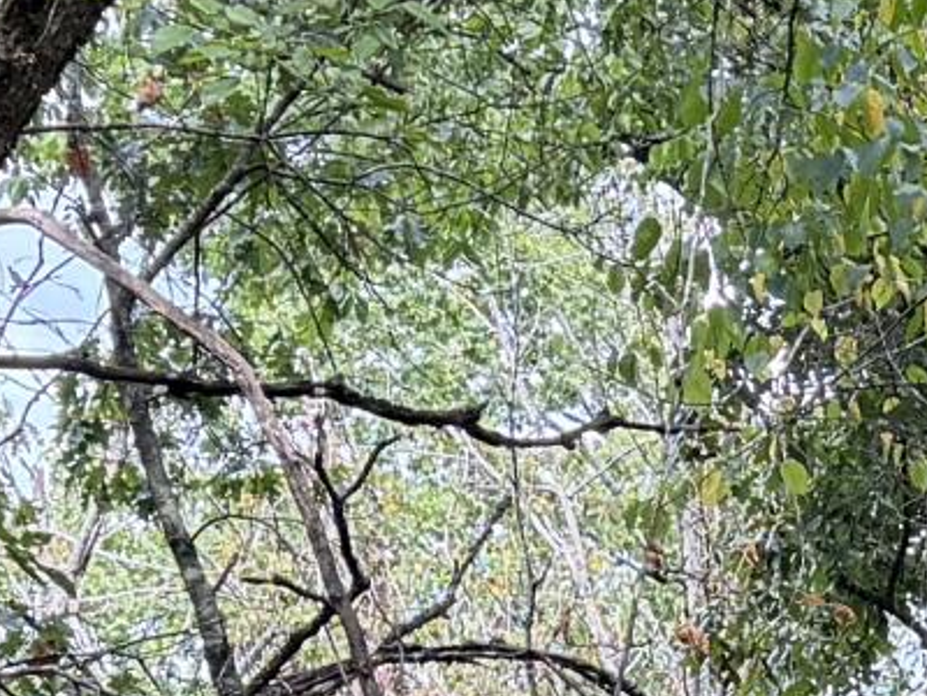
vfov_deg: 7.9
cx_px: 1407
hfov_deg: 10.6
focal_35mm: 180
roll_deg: -0.4
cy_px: 1322
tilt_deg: +3.7
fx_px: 4820
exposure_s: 1/387
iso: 100
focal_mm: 6.76
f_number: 1.78
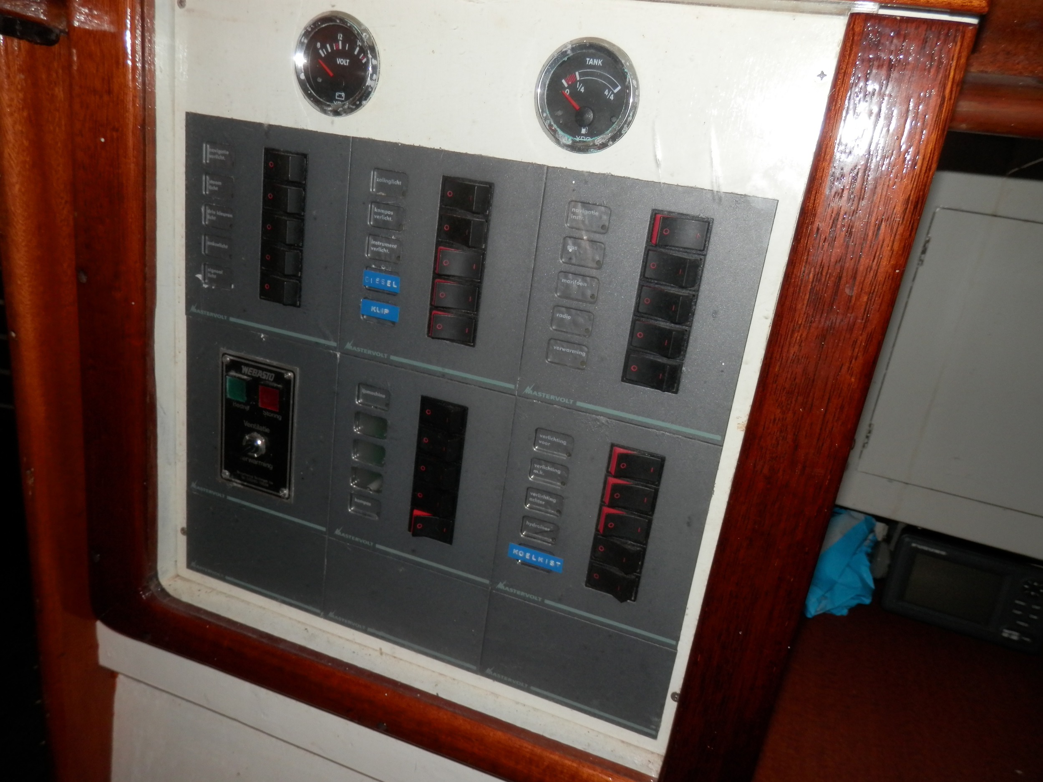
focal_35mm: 25
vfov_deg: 54.9
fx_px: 753
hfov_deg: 69.4
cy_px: 391
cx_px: 522
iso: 100
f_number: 3
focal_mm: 4.5
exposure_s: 1/30
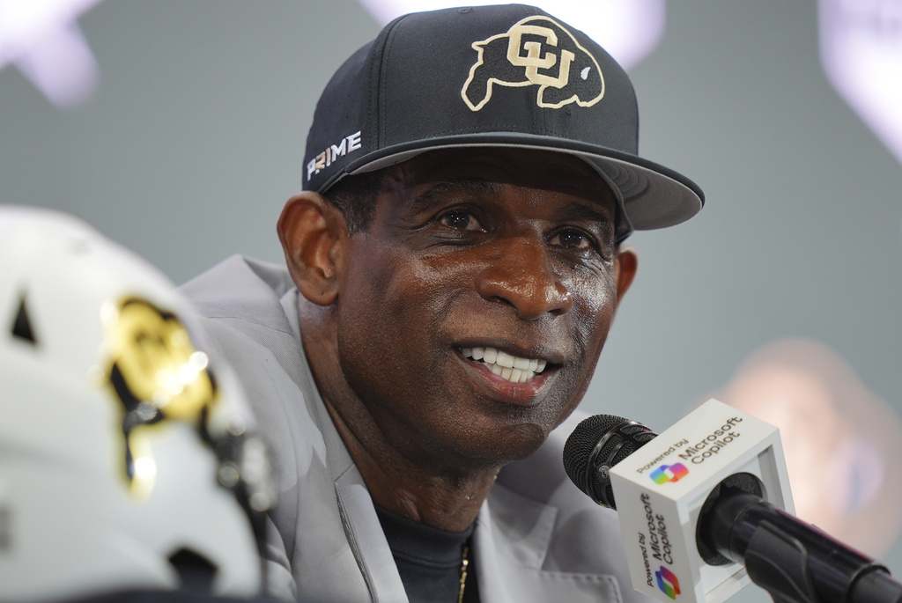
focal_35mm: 600
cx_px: 451
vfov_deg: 2.3
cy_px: 302
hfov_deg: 3.4
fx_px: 15048
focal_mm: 400
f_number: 2.8
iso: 500
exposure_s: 1/160
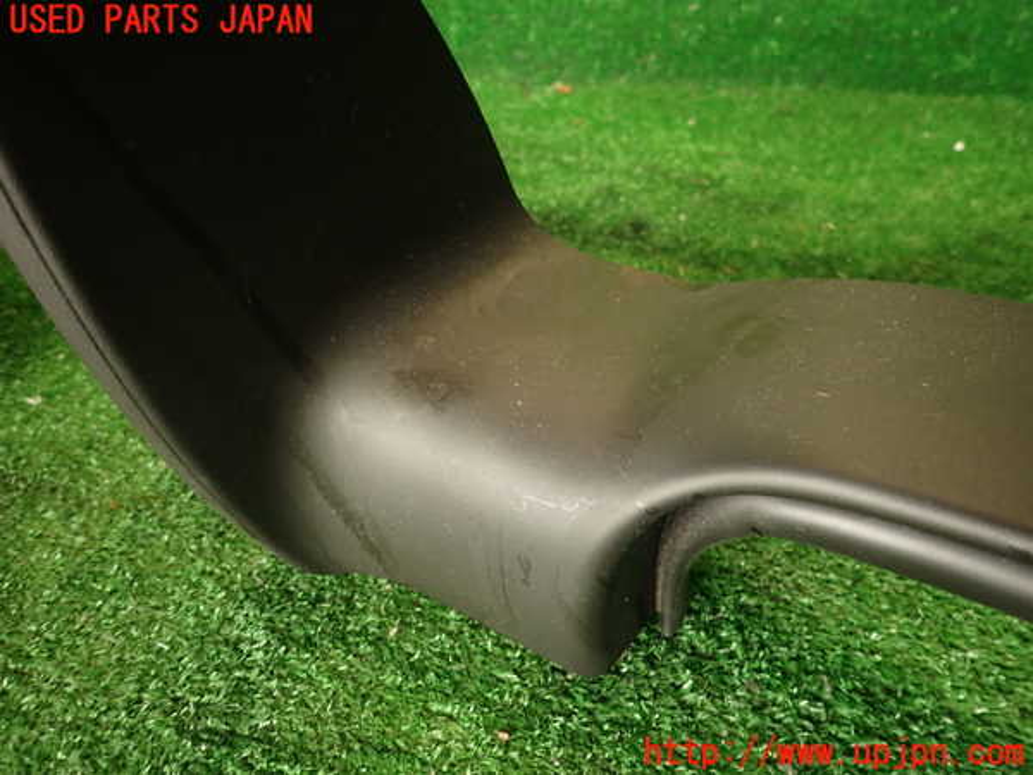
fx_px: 746
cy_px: 388
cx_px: 516
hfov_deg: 69.4
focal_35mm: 25
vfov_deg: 54.9
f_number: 2
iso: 200
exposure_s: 1/40
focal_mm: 4.5
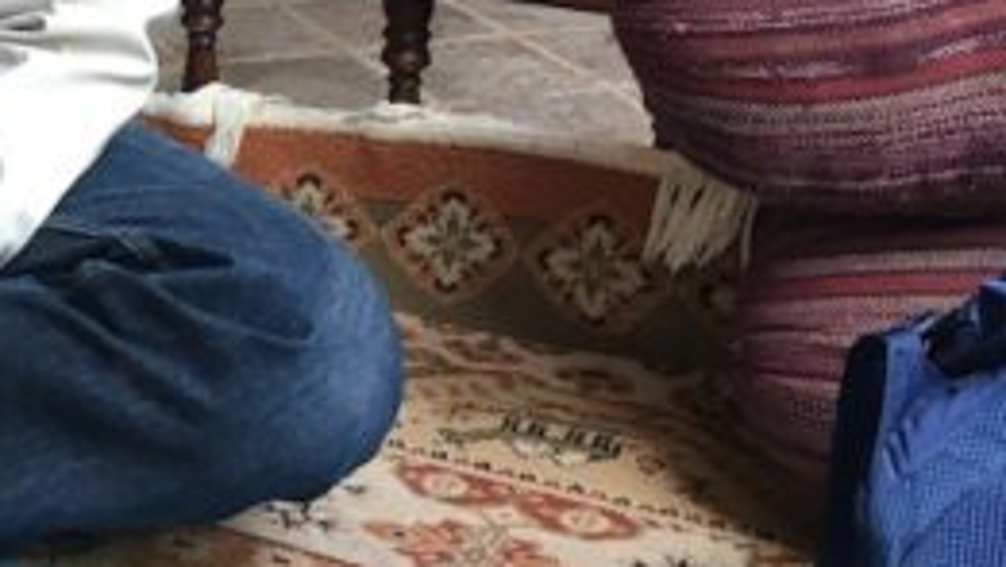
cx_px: -351
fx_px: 2482
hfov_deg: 20.6
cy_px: -154
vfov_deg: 12.6
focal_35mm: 93
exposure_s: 1/30
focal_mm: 4.15
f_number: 2.2
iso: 32
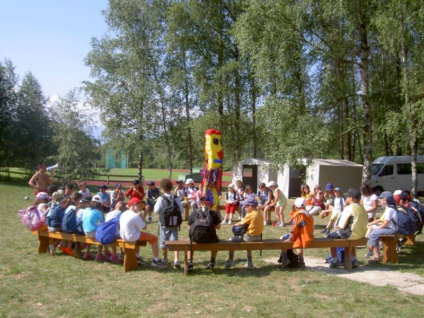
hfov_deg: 47.9
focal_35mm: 39
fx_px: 478
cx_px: 212
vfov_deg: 36.8
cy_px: 159
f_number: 4.7
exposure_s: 1/320
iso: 100
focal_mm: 8
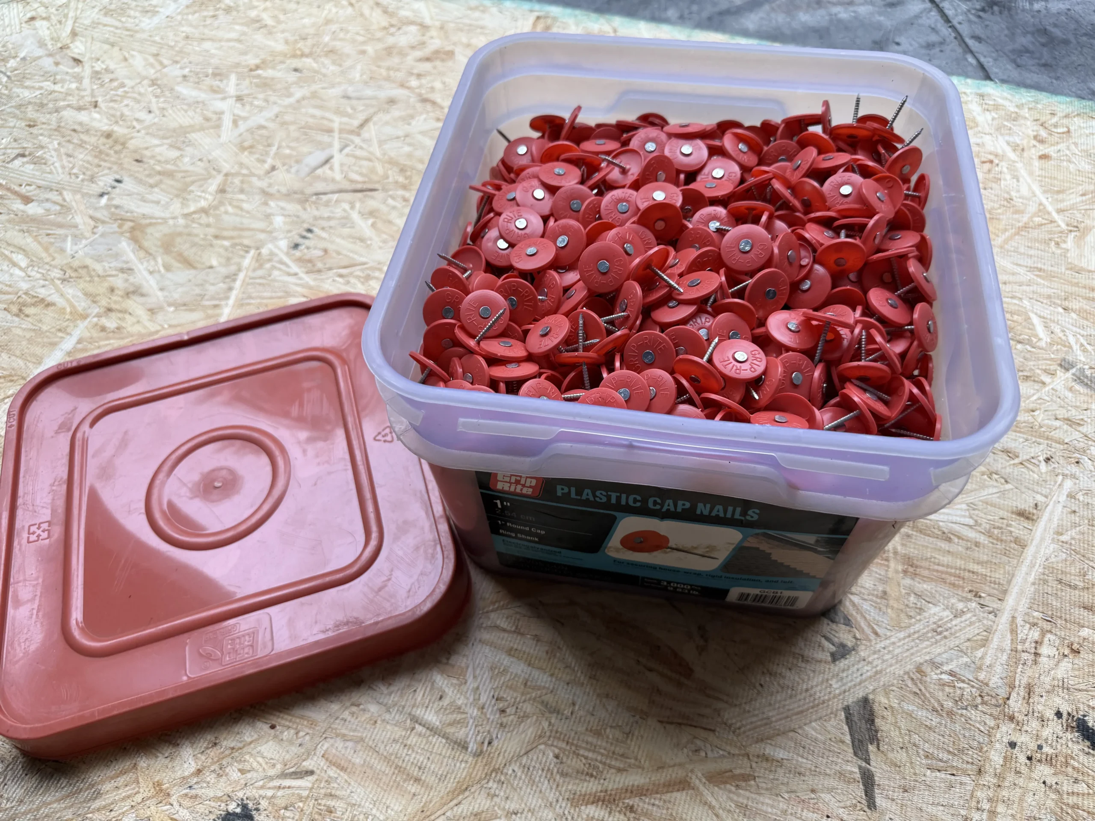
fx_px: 759
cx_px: 548
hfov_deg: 71.6
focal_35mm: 24
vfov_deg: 56.8
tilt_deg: -55.1
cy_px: 410
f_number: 1.78
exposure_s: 1/121
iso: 160
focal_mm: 6.76
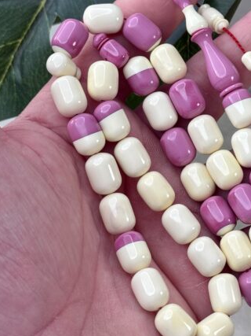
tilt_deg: -45.7
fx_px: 871
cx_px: 220
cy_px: 151
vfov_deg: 21.8
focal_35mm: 90
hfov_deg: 16.2
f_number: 1.78
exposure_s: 1/175
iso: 50
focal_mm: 6.76
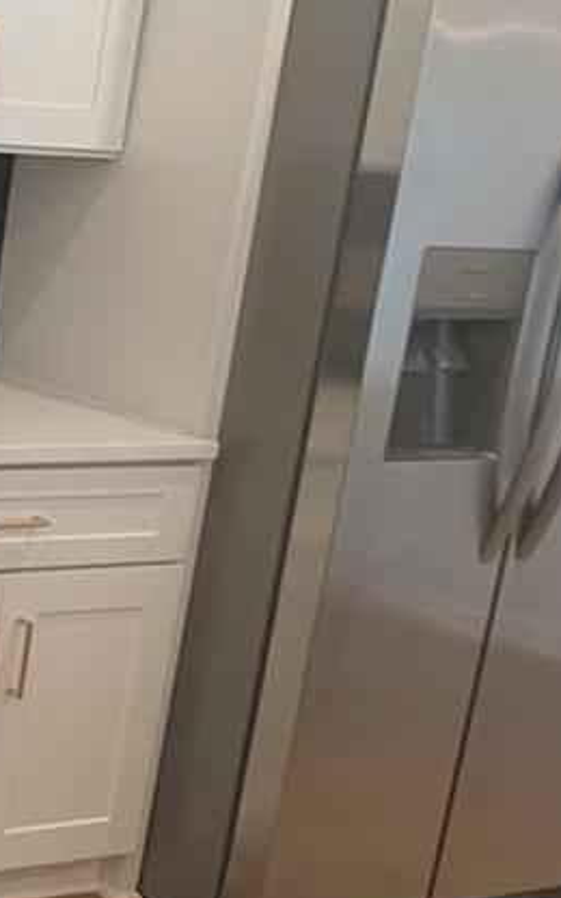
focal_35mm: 47
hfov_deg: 19.6
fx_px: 1150
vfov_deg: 42.5
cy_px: 378
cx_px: -474
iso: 238
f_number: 1.7
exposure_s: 1/120
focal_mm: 2.02
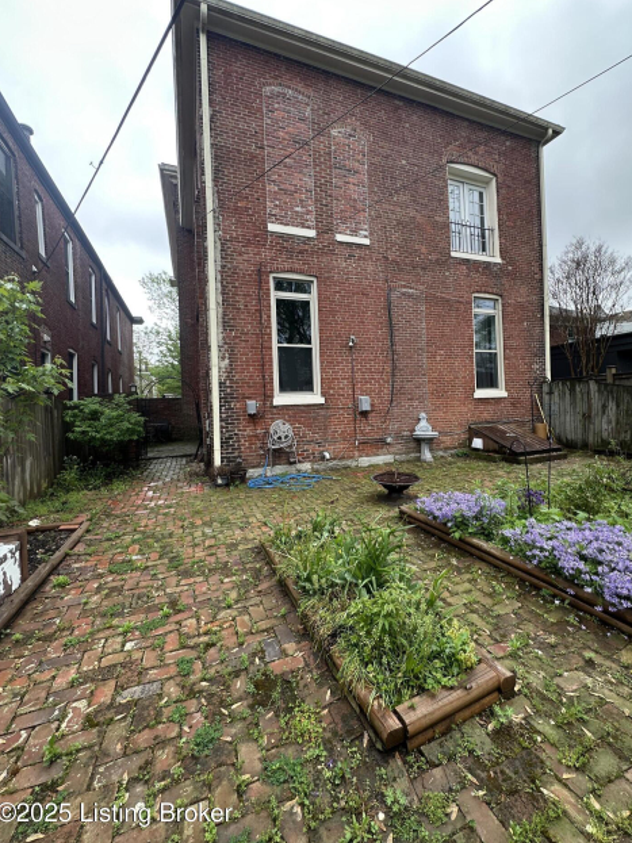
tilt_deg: -0.3
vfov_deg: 98.1
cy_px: 403
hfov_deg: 81.7
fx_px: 365
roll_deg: +1.2
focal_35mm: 15
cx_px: 333
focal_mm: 2.22
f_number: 2.2
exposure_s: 1/404
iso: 40
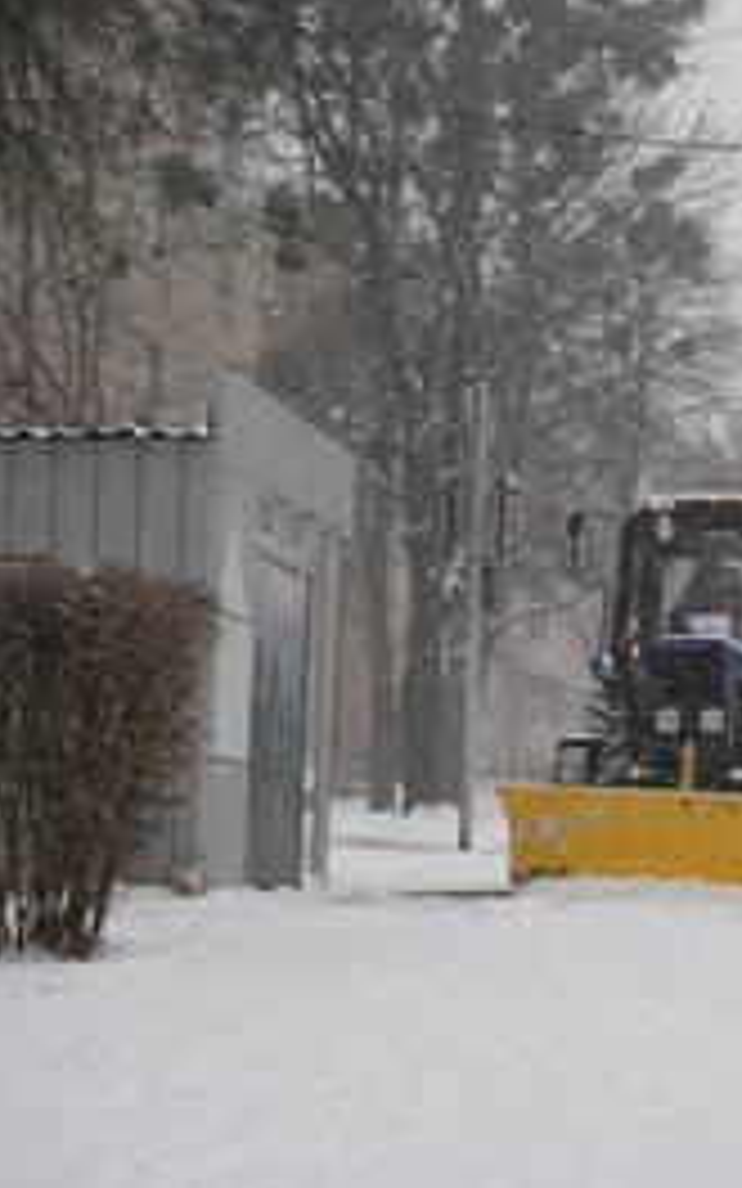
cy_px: 592
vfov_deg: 18.0
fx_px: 3753
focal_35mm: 116
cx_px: 603
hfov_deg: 11.2
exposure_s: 1/160
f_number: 4
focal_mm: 75
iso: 100
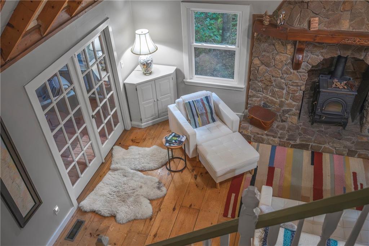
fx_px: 307
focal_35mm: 30
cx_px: 184
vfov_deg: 43.6
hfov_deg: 61.9
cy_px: 123
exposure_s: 1/60
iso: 5600
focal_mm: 30
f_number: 4
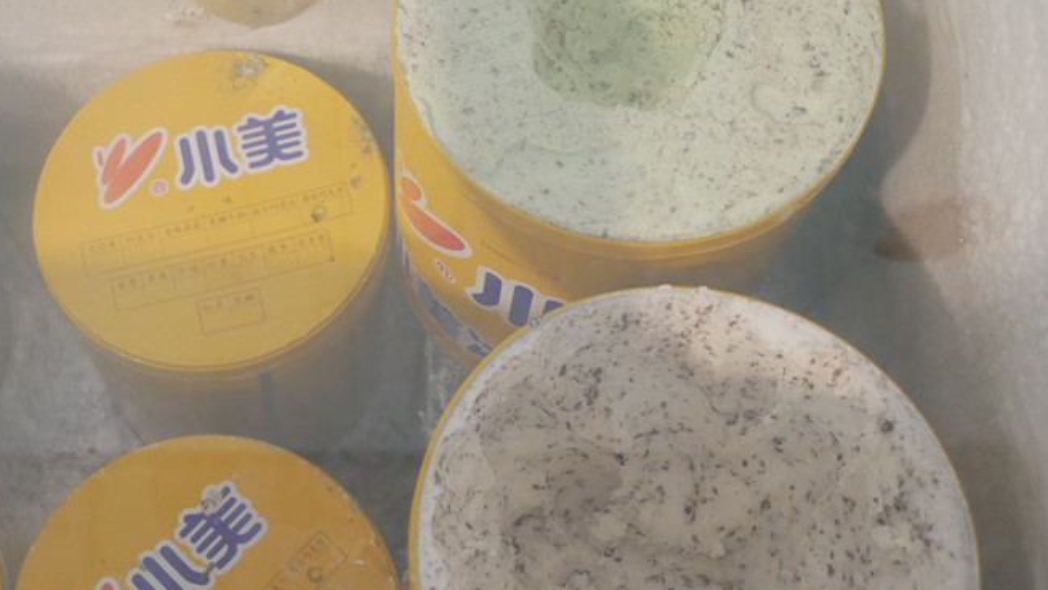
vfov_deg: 24.0
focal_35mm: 50
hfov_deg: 40.4
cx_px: 290
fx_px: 1390
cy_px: 314
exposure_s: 1/60
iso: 1250
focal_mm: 15
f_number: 1.7
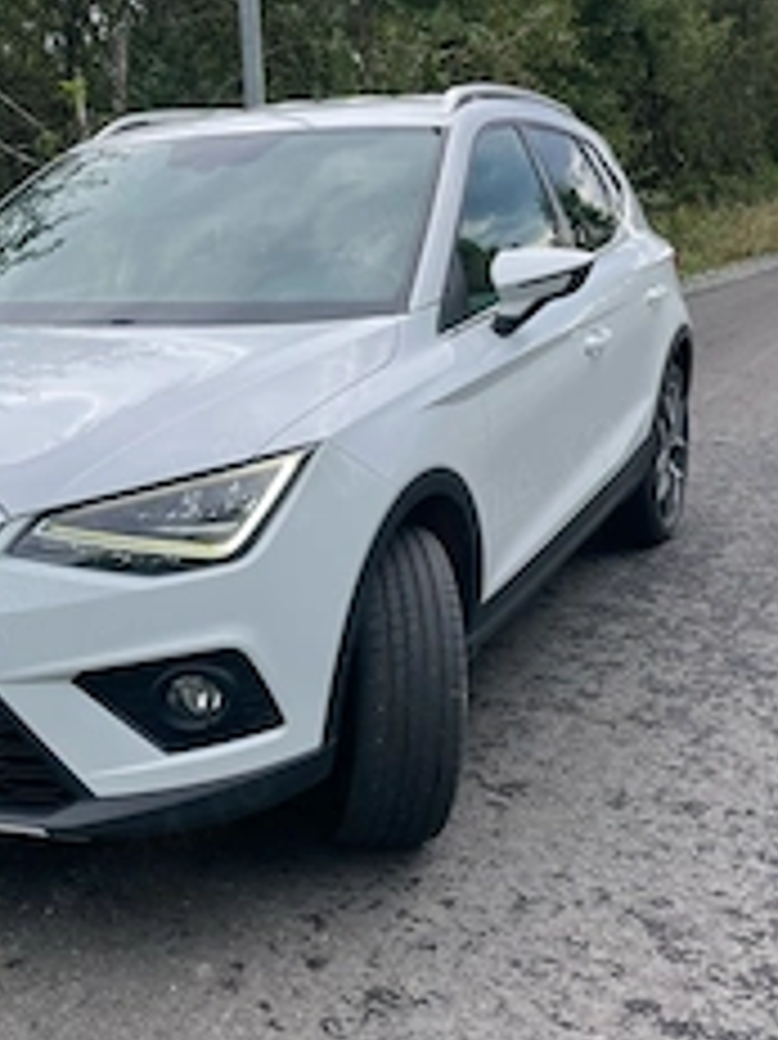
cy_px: 576
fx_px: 1350
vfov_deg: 42.0
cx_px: 216
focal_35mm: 45
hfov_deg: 31.7
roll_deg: +4.1
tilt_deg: -12.4
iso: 32
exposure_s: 1/720
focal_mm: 4.2
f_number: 1.6
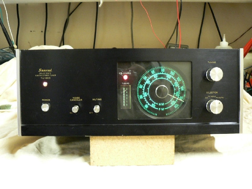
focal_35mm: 36
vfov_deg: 39.7
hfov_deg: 51.4
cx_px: 126
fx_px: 262
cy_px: 94
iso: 200
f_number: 2.8
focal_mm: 6
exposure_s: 1/4
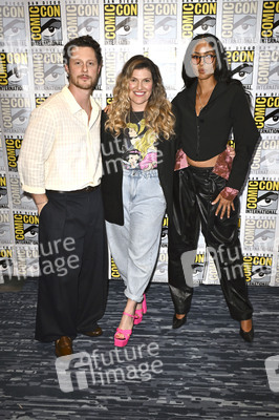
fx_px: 408
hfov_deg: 37.8
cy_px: 210
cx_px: 140
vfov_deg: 54.5
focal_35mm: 35
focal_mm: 35
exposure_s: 1/250
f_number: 6.3
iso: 2000
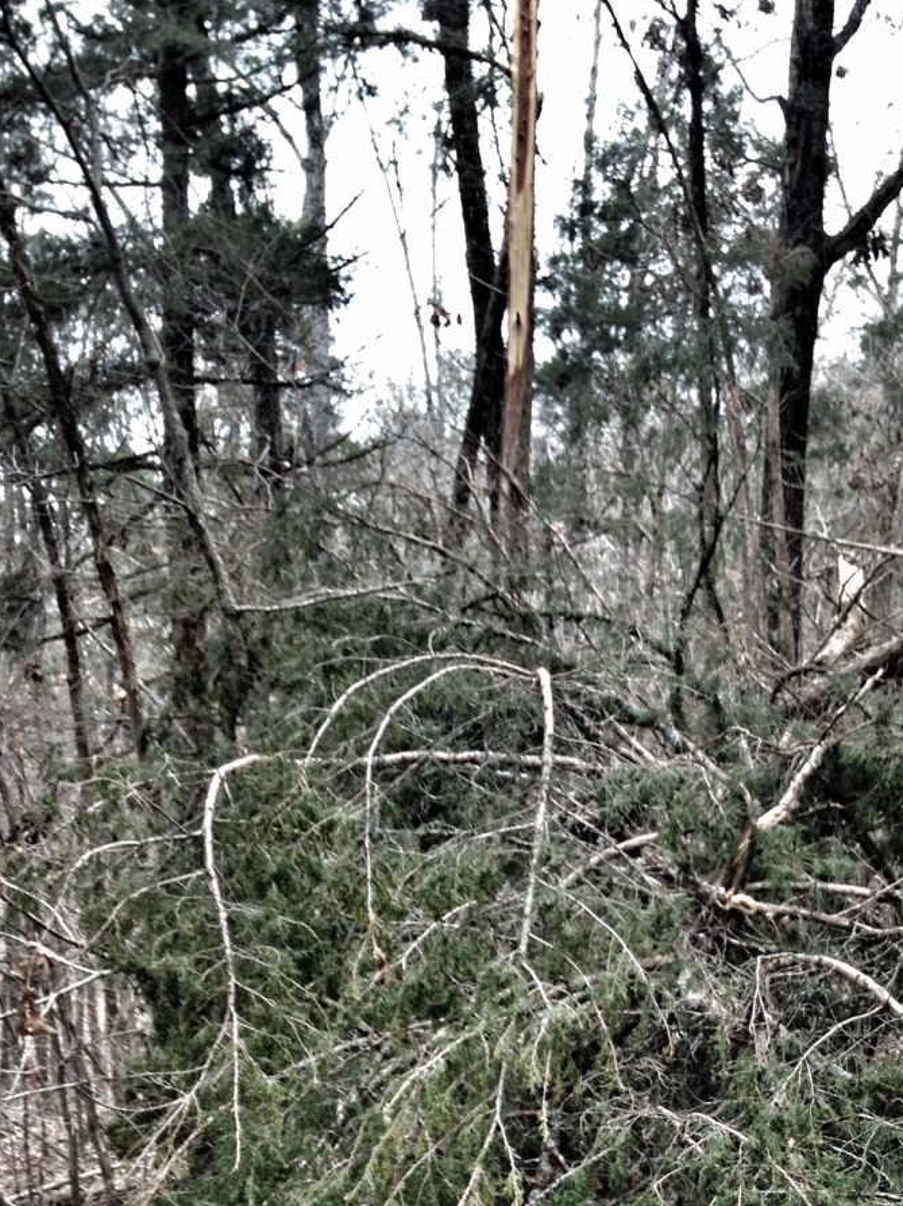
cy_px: 1093
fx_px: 2228
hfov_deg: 22.7
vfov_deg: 29.0
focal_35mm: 64
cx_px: 678
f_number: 2.4
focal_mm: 4.28
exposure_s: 1/120
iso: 80
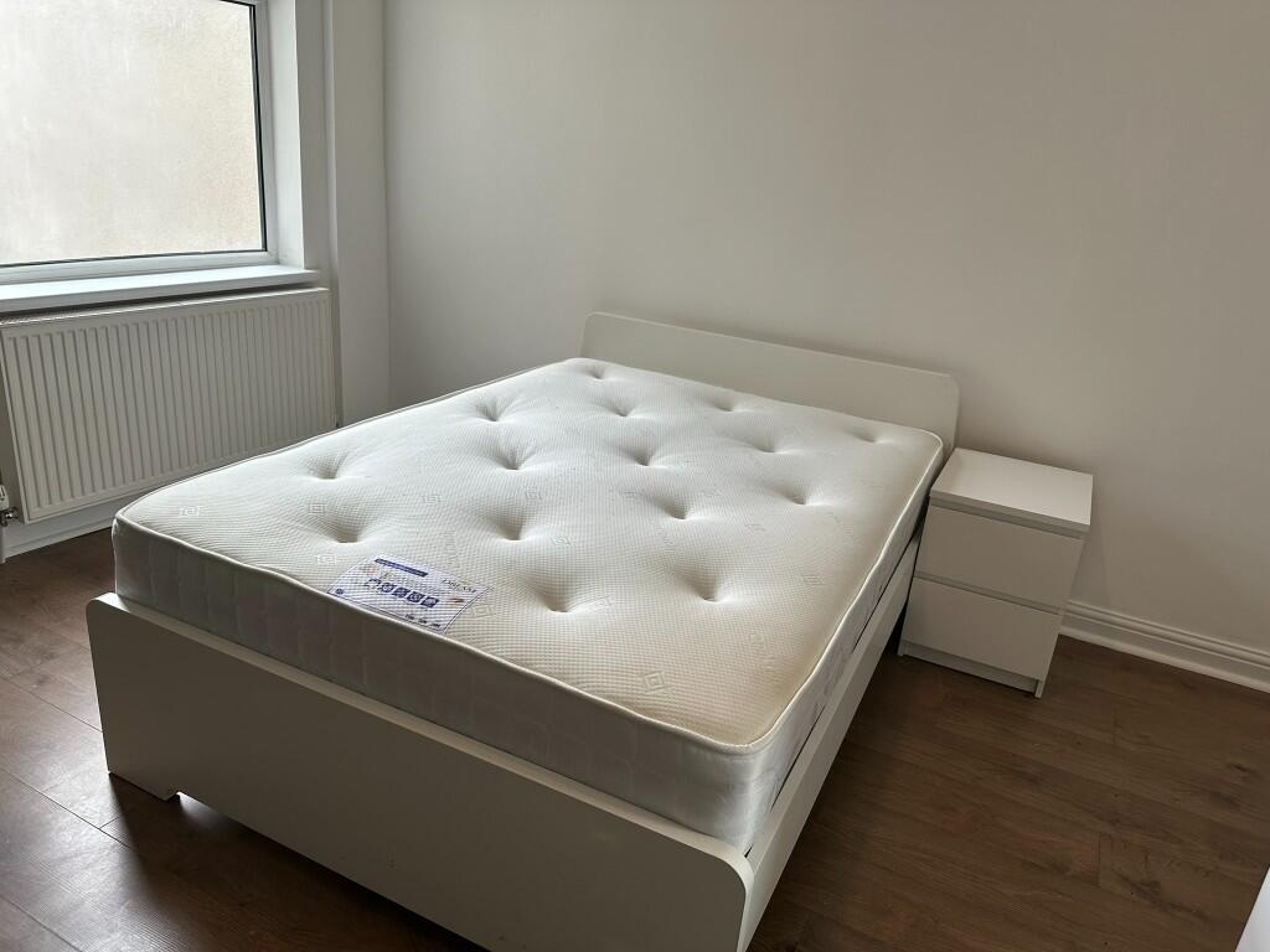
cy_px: 476
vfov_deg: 56.8
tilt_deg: -19.7
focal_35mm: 24
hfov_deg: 71.6
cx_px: 635
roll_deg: -5.8
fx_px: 881
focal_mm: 6.86
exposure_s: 1/234
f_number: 1.78
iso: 64
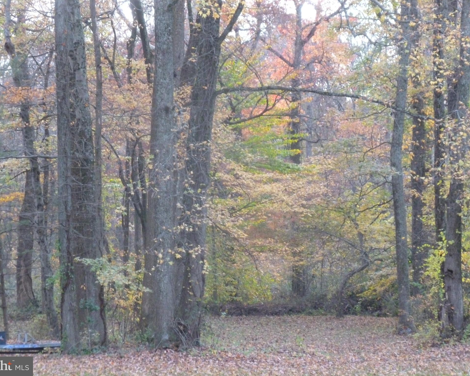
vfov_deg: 11.9
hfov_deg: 14.8
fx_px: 1808
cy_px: 187
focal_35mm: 130
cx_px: 224
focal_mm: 22.1
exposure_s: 1/60
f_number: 4.9
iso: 500
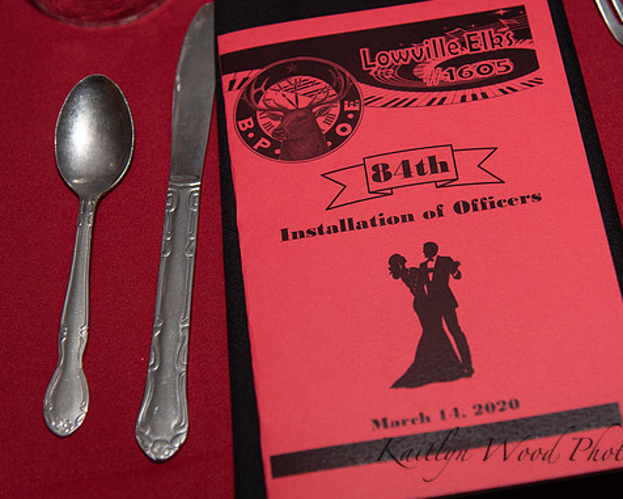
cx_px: 376
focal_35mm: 80
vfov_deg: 19.2
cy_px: 248
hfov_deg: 23.8
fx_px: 1475
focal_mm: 70
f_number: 4
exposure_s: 1/200
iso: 800
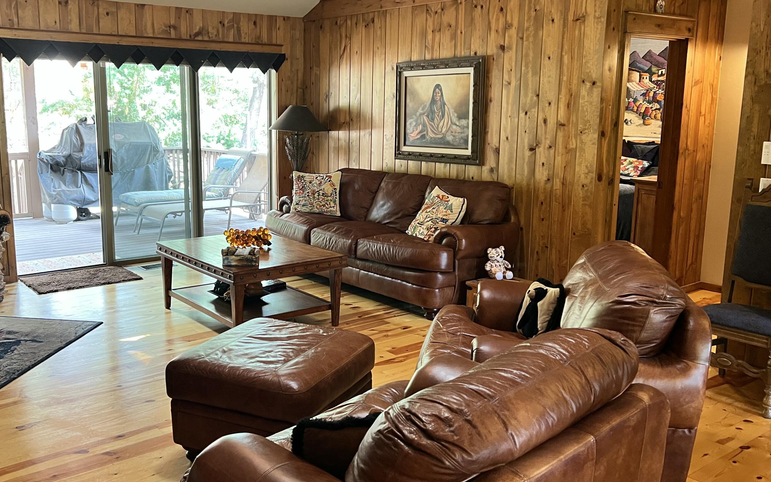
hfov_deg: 56.2
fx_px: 714
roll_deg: +0.7
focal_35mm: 34
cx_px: 305
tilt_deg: -9.6
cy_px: 235
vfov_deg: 37.3
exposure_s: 1/60
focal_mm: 5.7
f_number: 1.5
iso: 160
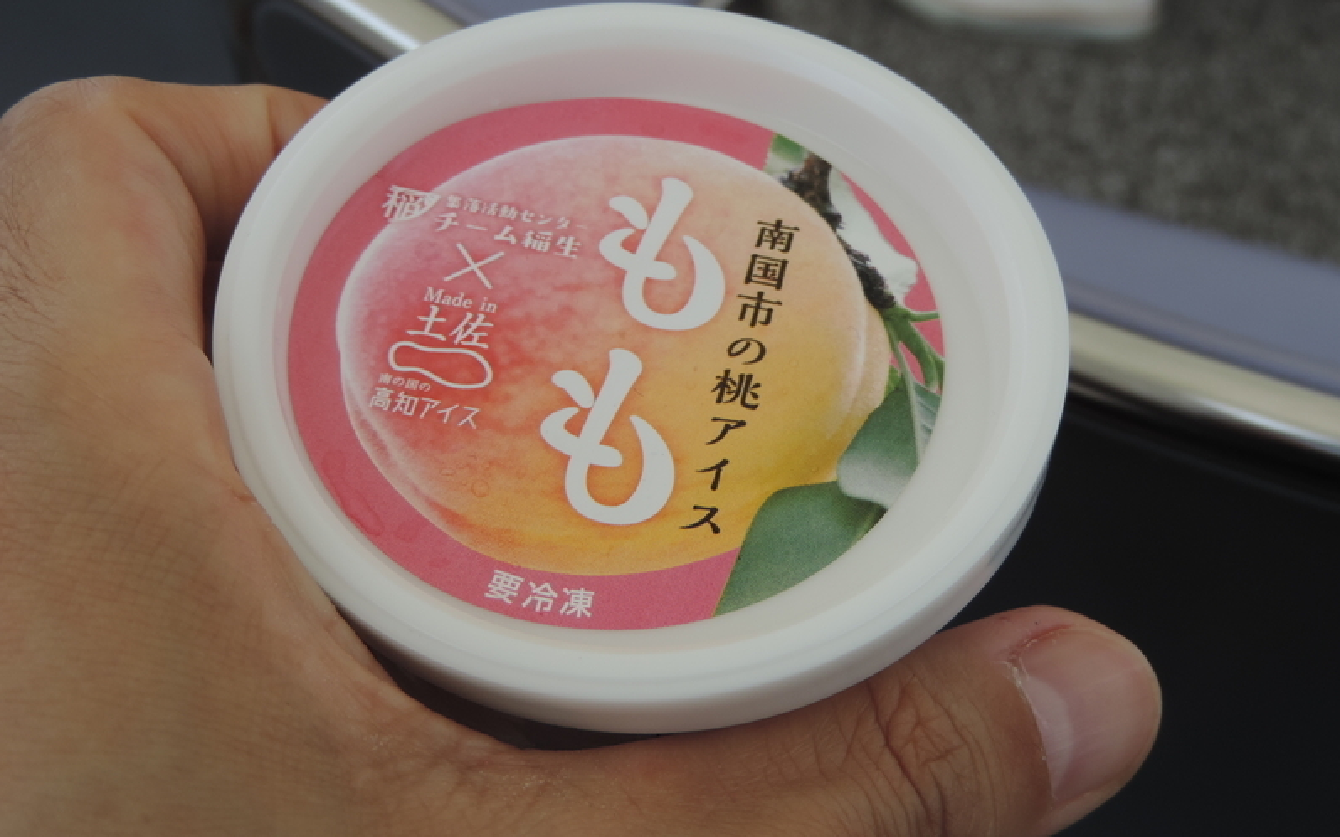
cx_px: 669
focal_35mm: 50
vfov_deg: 25.8
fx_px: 1826
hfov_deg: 40.3
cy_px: 363
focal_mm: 8.3
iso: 80
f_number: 3.5
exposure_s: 1/500
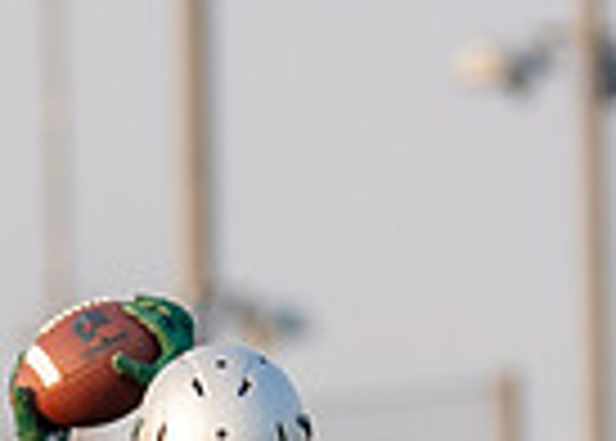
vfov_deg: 1.2
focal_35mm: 1195
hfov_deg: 1.7
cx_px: 148
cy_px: 842
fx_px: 20917
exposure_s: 1/1000
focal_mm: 200
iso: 160
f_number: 2.8
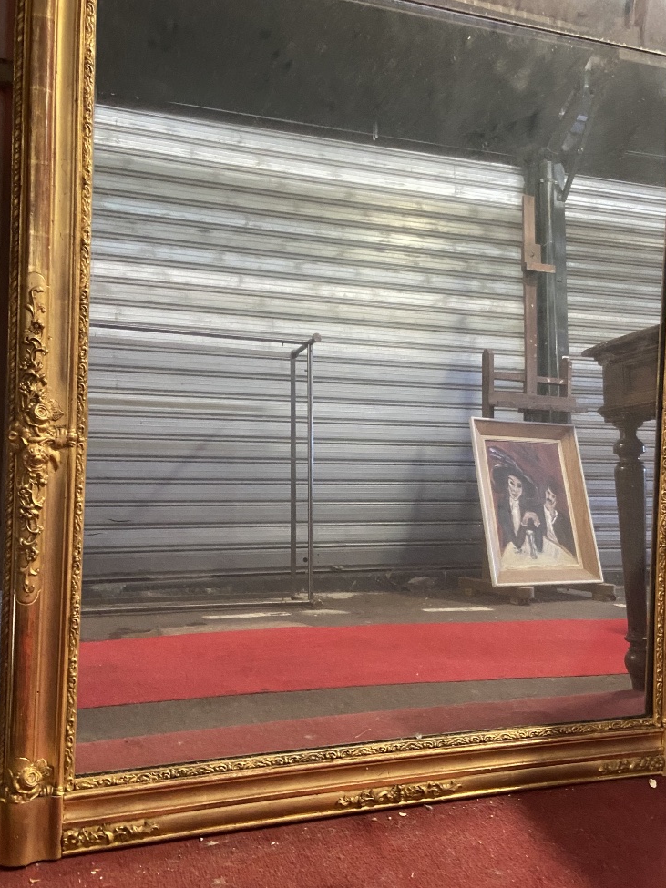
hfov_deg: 44.1
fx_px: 821
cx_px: 354
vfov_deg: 56.8
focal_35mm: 32
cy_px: 444
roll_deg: -1.0
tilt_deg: -8.3
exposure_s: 1/50
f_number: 1.8
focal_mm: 4.25
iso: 500
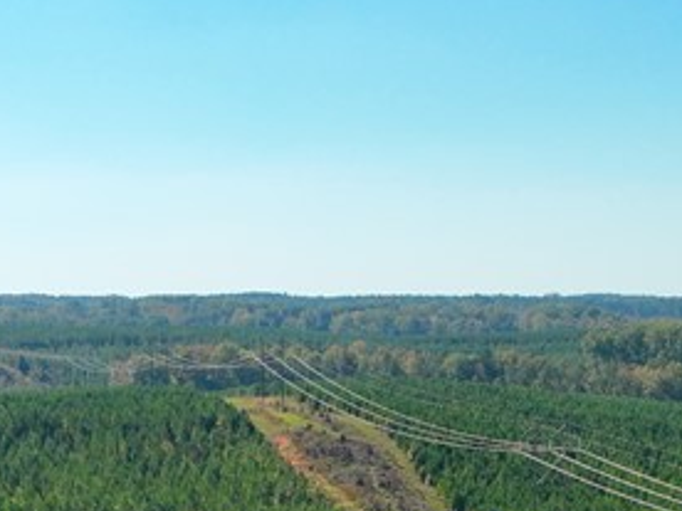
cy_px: 858
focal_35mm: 89
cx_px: 405
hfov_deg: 22.0
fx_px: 1753
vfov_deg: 14.9
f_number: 2.8
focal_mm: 12.29
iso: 190
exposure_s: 1/400
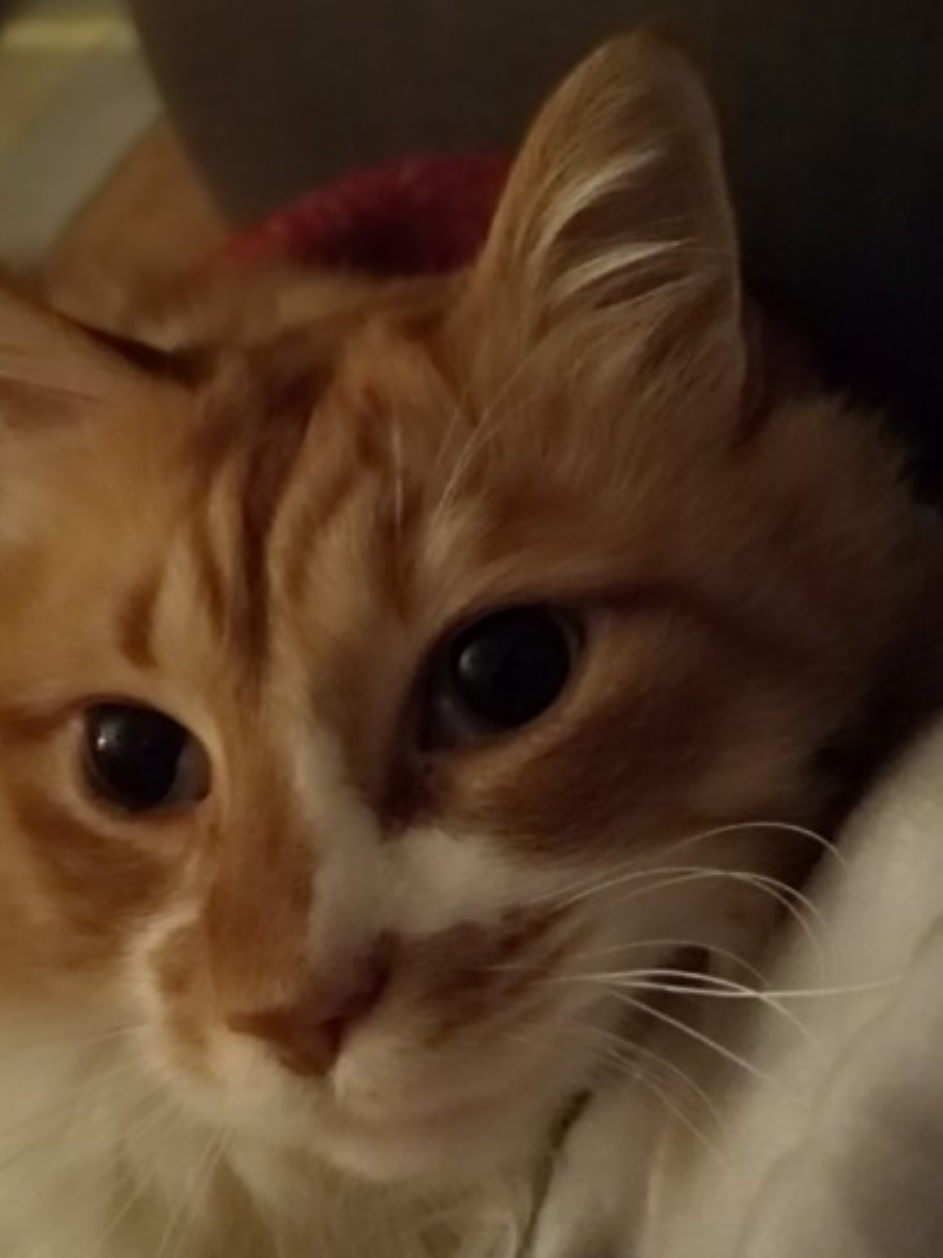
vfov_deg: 49.0
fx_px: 1380
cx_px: 567
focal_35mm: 38
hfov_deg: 37.6
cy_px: 609
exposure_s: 1/12.5
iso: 3200
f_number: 4
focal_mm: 3.81
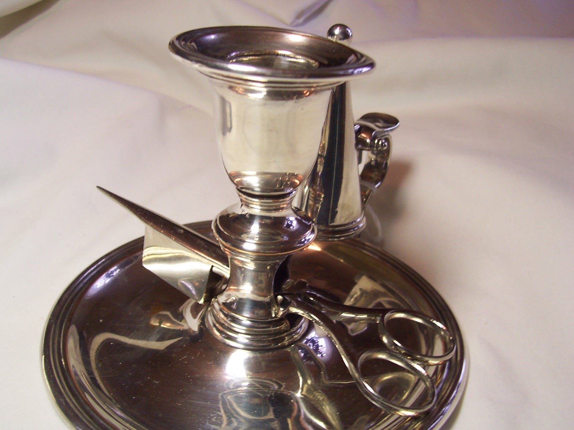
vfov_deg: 38.7
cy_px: 215
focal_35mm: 37
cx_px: 287
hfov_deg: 50.1
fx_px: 614
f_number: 2.8
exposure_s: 1/45
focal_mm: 5.6
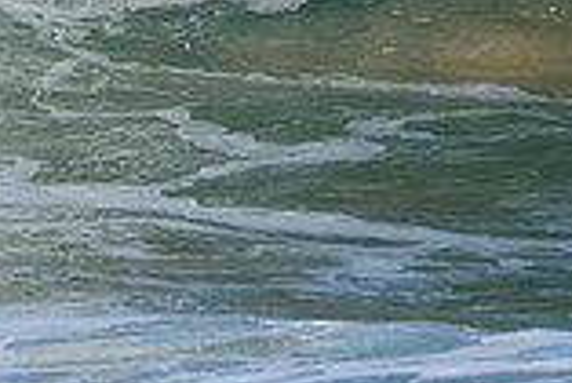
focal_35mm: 2777
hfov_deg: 0.7
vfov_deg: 0.5
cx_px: -412
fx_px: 44163
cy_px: -232
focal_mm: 500
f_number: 5.6
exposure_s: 1/4000
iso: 560
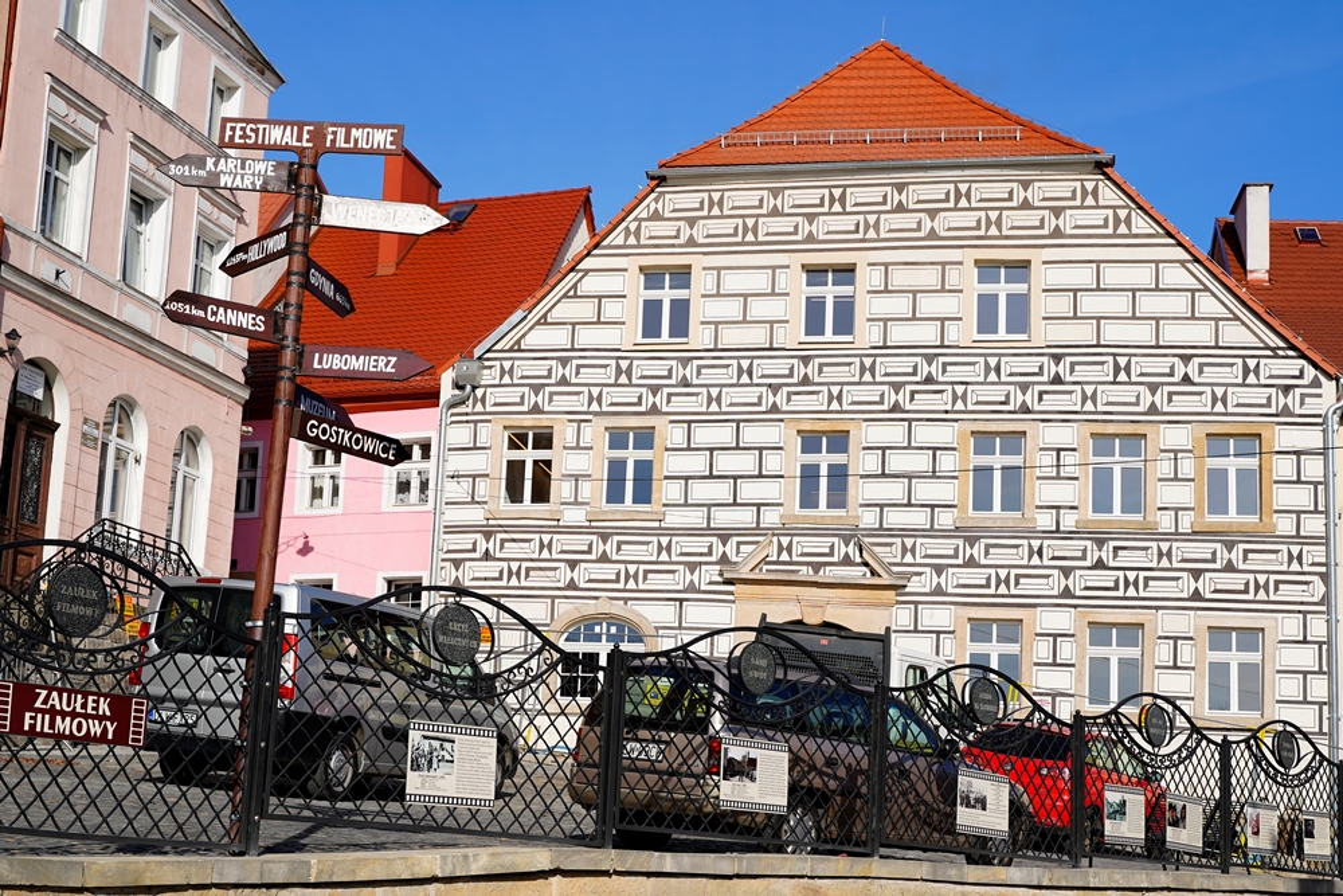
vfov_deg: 29.3
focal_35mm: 46
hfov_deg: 42.7
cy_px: 448
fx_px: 1716
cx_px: 672
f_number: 5.6
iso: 100
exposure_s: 1/800
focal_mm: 46
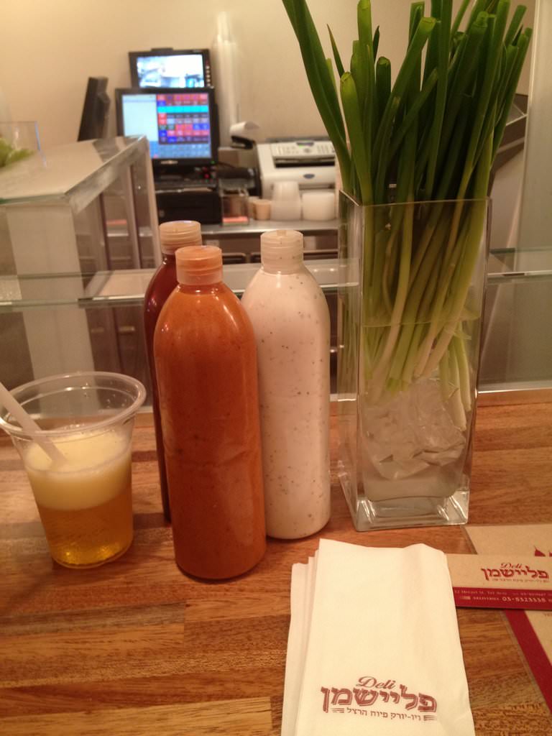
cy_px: 368
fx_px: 744
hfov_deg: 40.7
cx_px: 276
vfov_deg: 52.6
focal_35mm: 35
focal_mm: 4.28
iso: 125
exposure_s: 1/20
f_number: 2.4
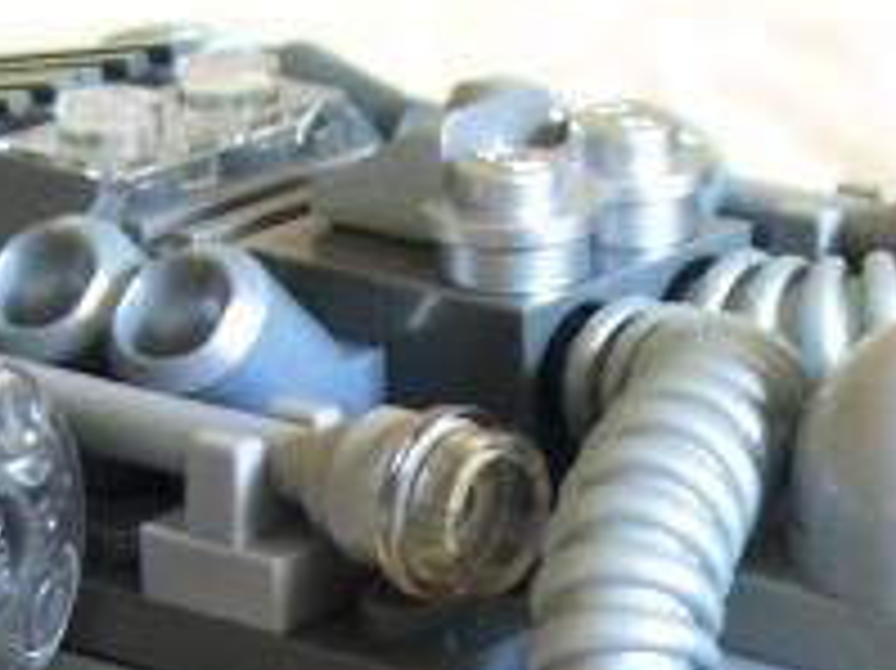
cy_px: 1151
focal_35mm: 141
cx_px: 910
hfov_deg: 13.8
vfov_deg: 10.0
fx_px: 3647
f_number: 2.8
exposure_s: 1/3
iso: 50
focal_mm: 5.8
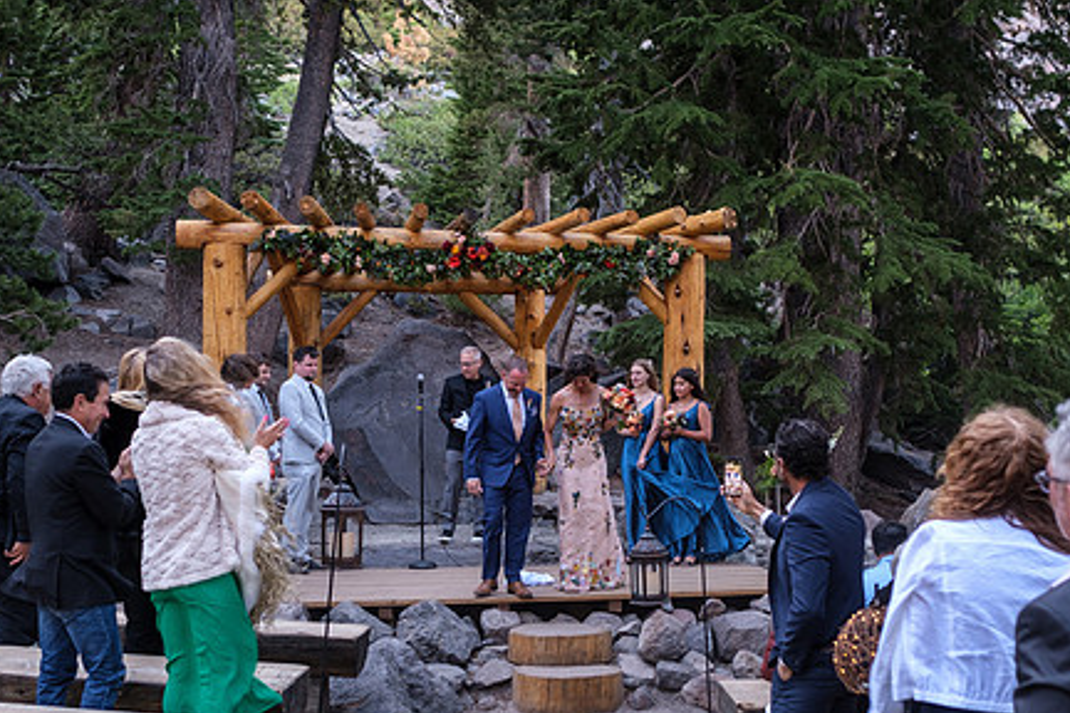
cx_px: 523
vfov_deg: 28.5
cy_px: 477
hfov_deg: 41.9
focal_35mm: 47
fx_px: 1397
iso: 160
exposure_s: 1/75
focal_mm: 23
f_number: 2.5
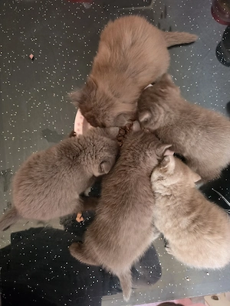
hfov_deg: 58.9
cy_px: 153
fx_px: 204
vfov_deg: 73.9
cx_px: 115
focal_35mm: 23
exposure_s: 1/50.3
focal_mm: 6.5
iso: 1250
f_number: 1.4
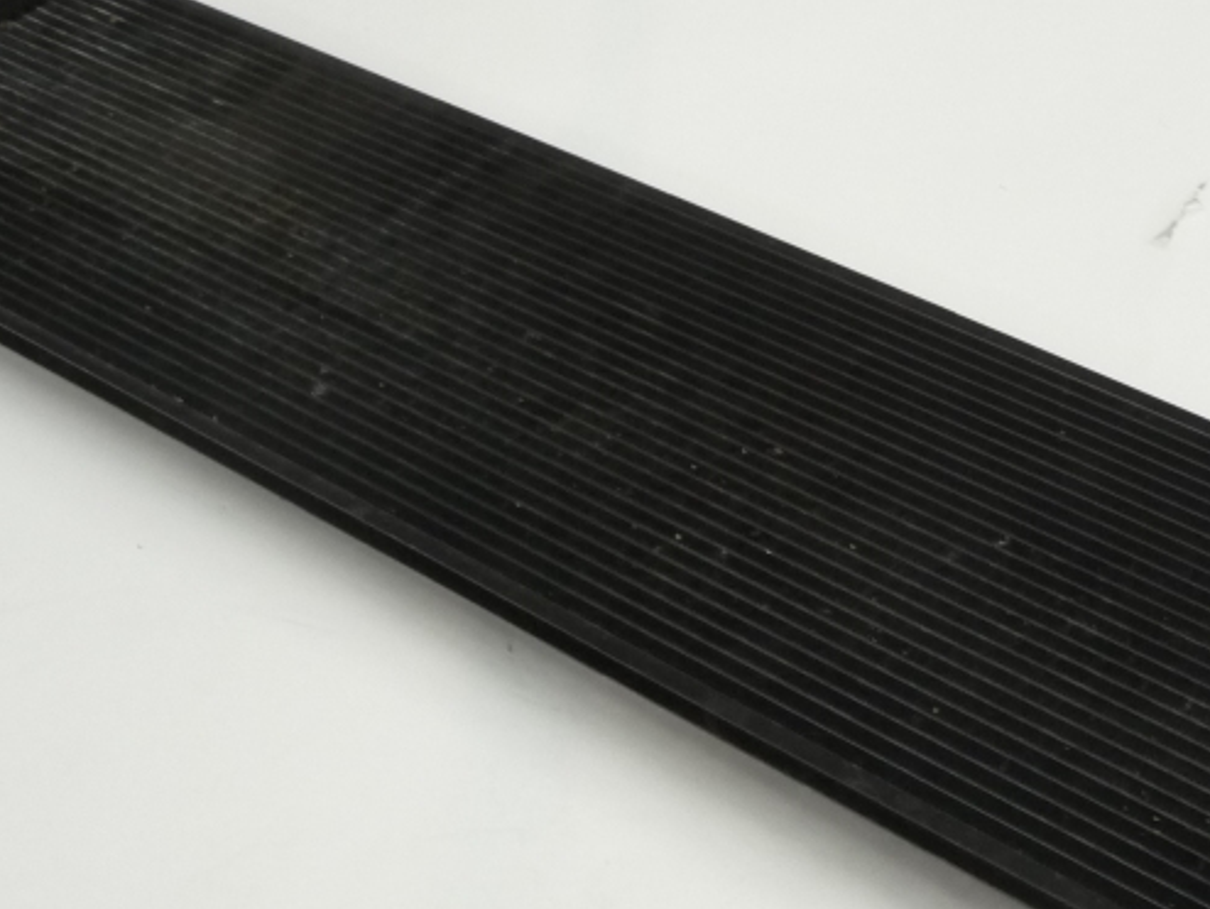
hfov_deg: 32.6
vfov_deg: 24.8
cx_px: 894
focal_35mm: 58
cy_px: 737
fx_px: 2028
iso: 200
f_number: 3.3
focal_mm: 4.7
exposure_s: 1/30
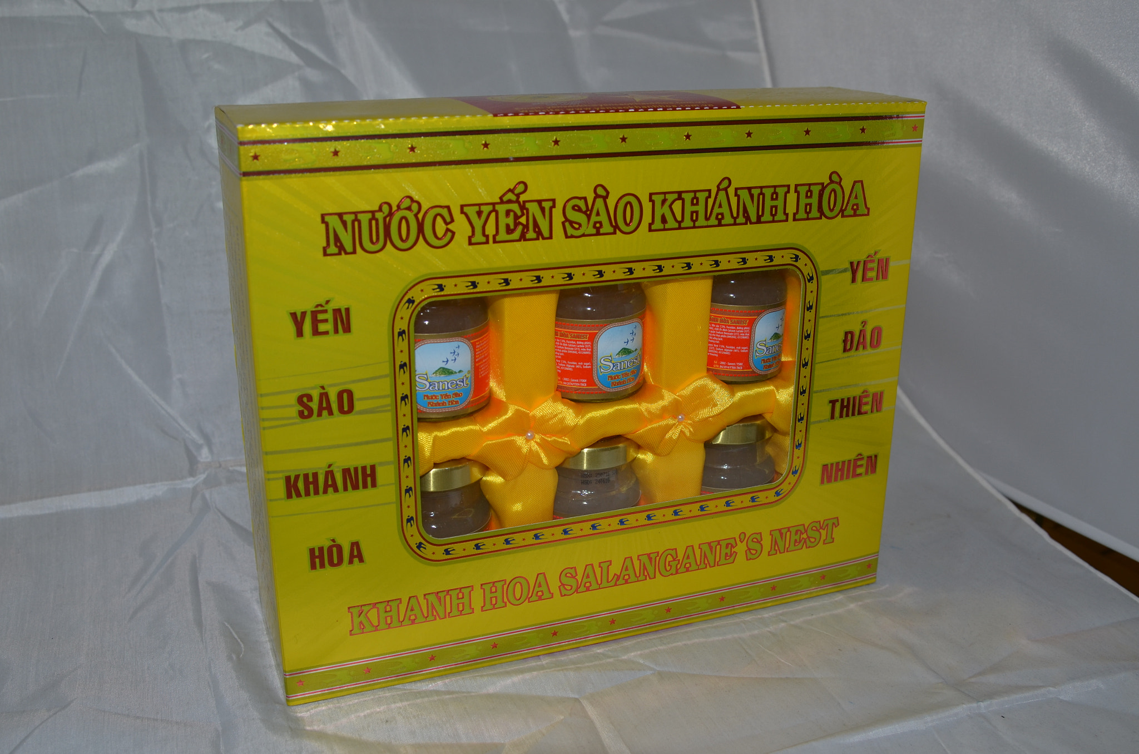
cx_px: 570
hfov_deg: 53.2
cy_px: 377
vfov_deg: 36.7
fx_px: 1137
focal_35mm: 36
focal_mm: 24
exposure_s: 1/125
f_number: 5.6
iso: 200
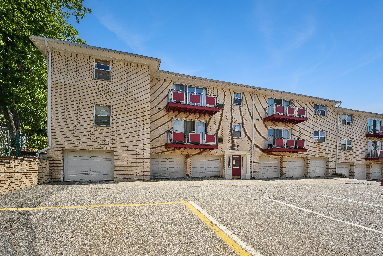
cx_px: 192
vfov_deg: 81.2
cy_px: 128
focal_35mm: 14
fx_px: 149
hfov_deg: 104.3
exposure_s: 1/100
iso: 100
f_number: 7.1
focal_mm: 14
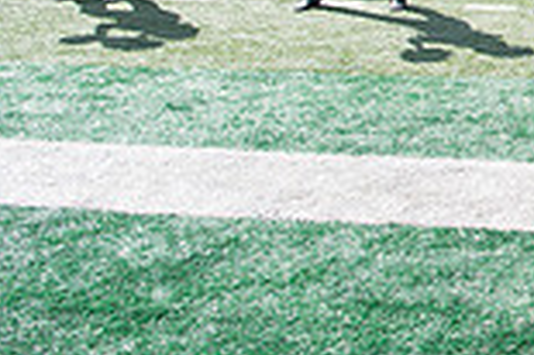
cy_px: -188
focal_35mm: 90
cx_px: 920
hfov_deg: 18.5
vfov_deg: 14.1
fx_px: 1334
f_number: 5.6
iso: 200
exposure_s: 1/500
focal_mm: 24
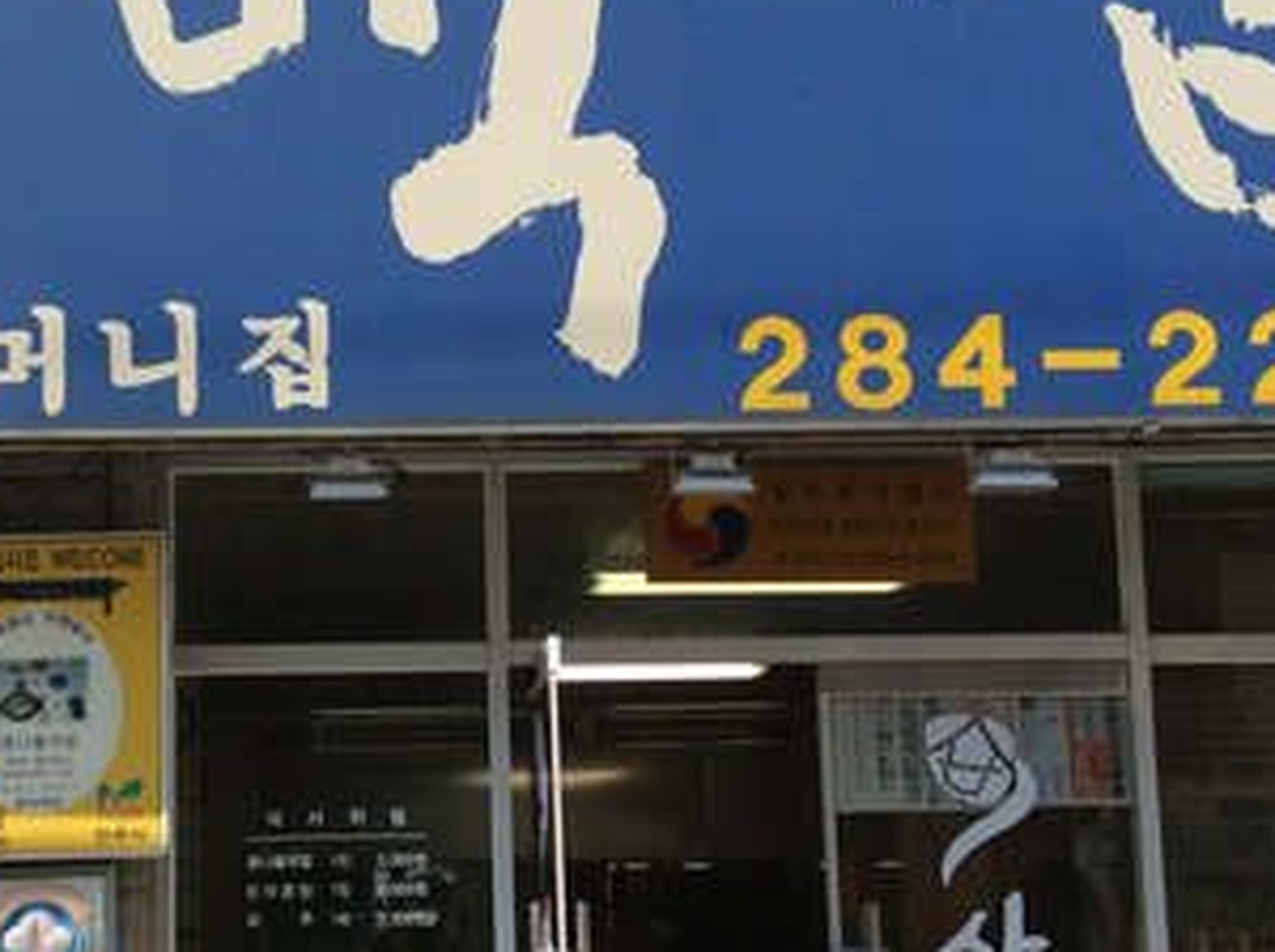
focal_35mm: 77
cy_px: 506
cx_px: 334
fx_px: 2832
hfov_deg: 25.1
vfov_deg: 19.1
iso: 32
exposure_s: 1/681
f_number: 2.4
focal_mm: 3.3
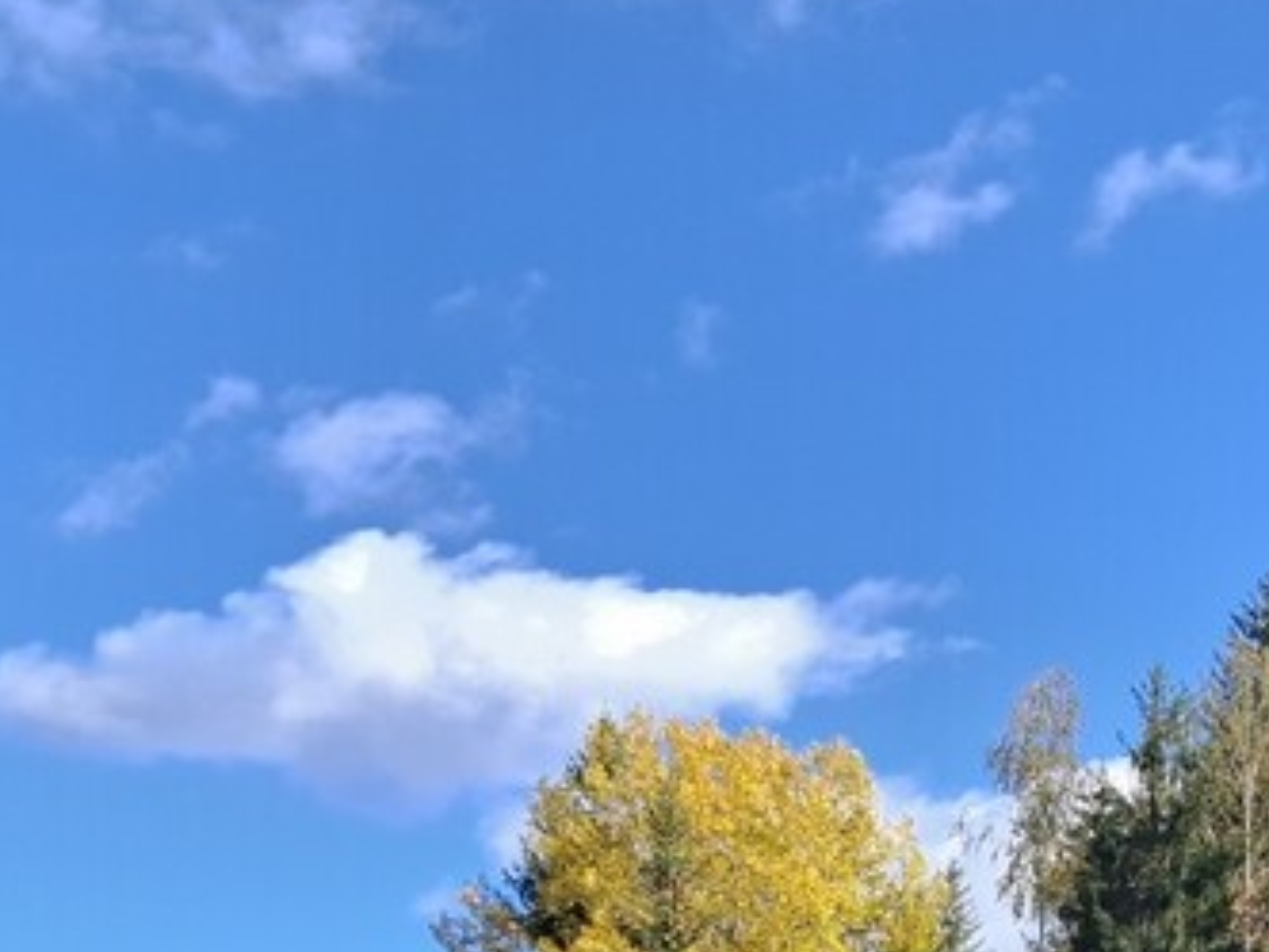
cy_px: 1357
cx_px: 1151
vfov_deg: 18.7
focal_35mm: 71
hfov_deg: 26.5
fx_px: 2603
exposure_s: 1/971
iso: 50
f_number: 1.8
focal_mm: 5.54
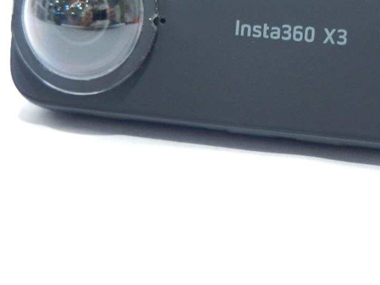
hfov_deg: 25.1
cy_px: 57
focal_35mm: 77
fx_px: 845
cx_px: 279
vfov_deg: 19.0
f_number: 4.2
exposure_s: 1/30
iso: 280
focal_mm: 8.2
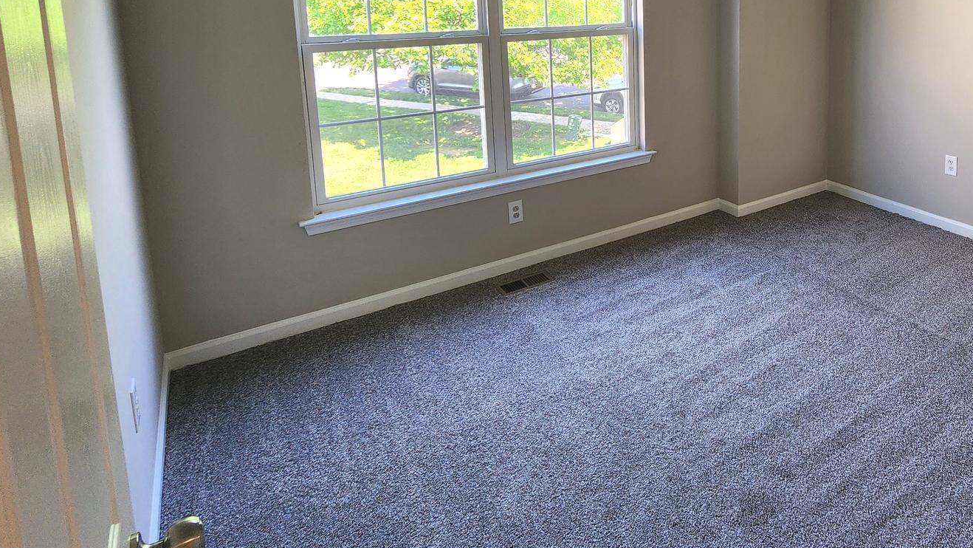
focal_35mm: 22
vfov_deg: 47.8
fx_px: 568
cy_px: 86
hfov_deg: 76.5
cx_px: 704
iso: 80
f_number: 2.2
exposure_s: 1/60
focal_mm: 2.2
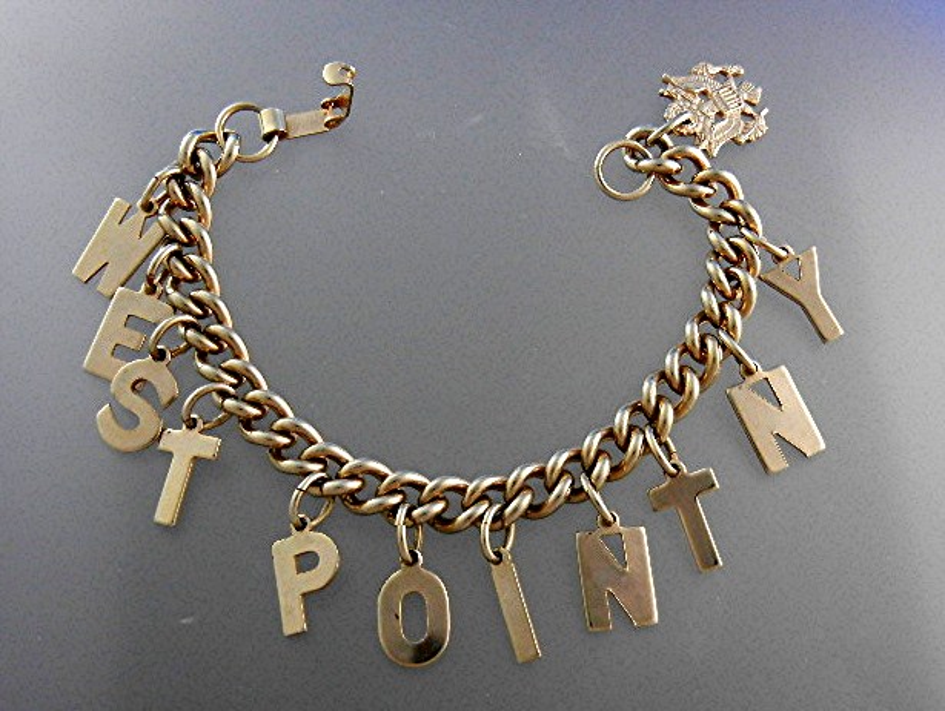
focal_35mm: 52
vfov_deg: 28.1
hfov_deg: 36.8
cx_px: 472
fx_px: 1422
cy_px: 356
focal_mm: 9.3
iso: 200
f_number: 3.9
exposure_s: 1/6.1
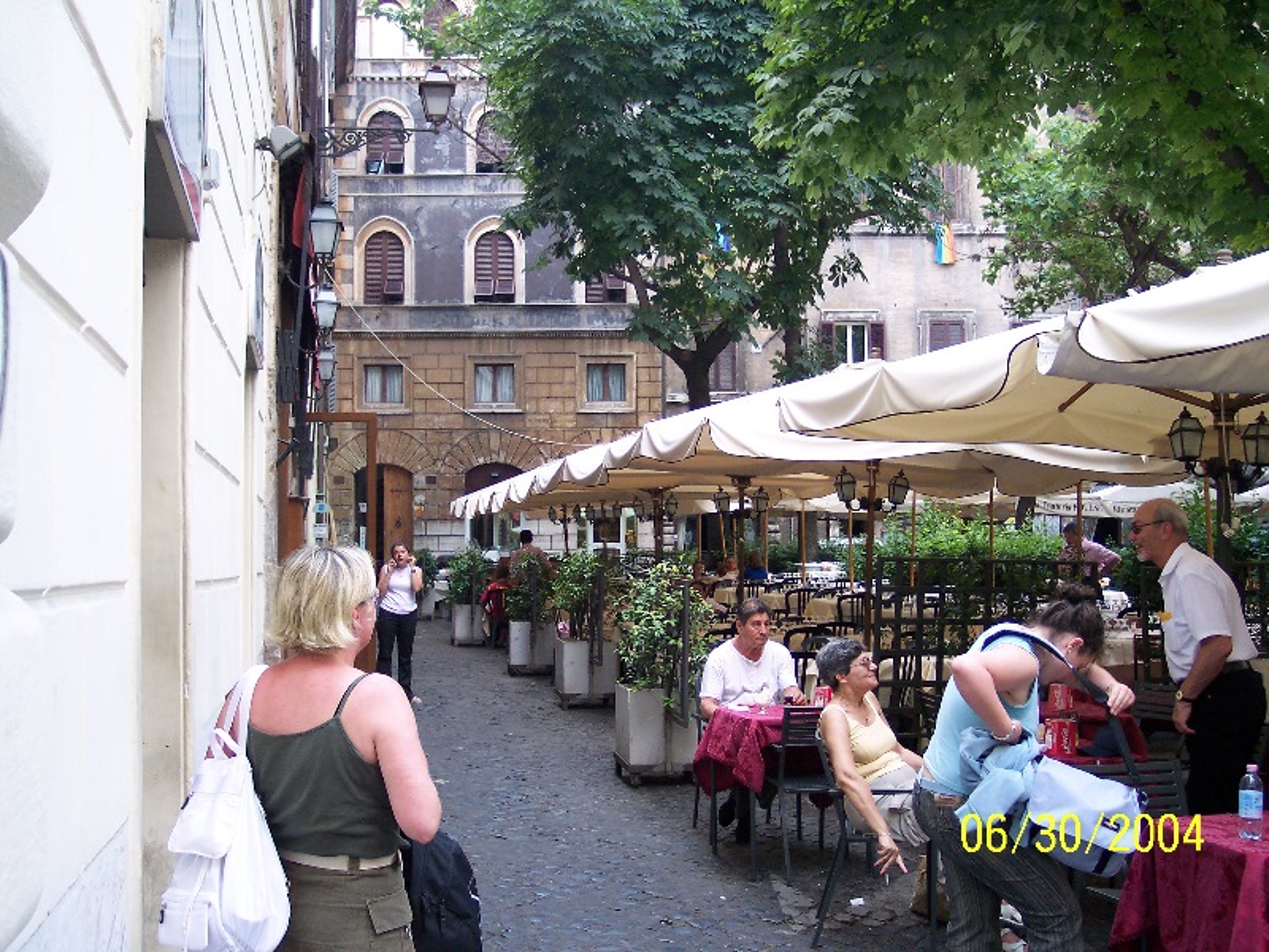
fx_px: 1393
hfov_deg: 49.0
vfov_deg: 37.7
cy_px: 476
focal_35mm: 38
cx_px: 634
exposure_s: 1/125
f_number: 2.8
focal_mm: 8
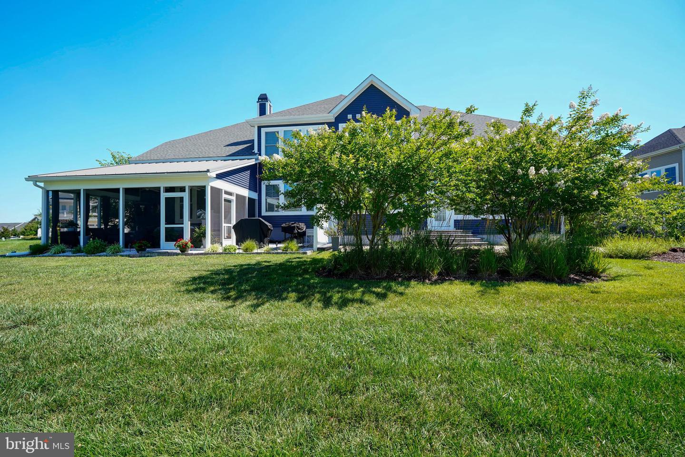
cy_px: 228
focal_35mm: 15
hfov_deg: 100.4
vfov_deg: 77.3
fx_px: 285
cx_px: 342
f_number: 5.6
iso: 100
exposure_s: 1/125
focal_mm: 10
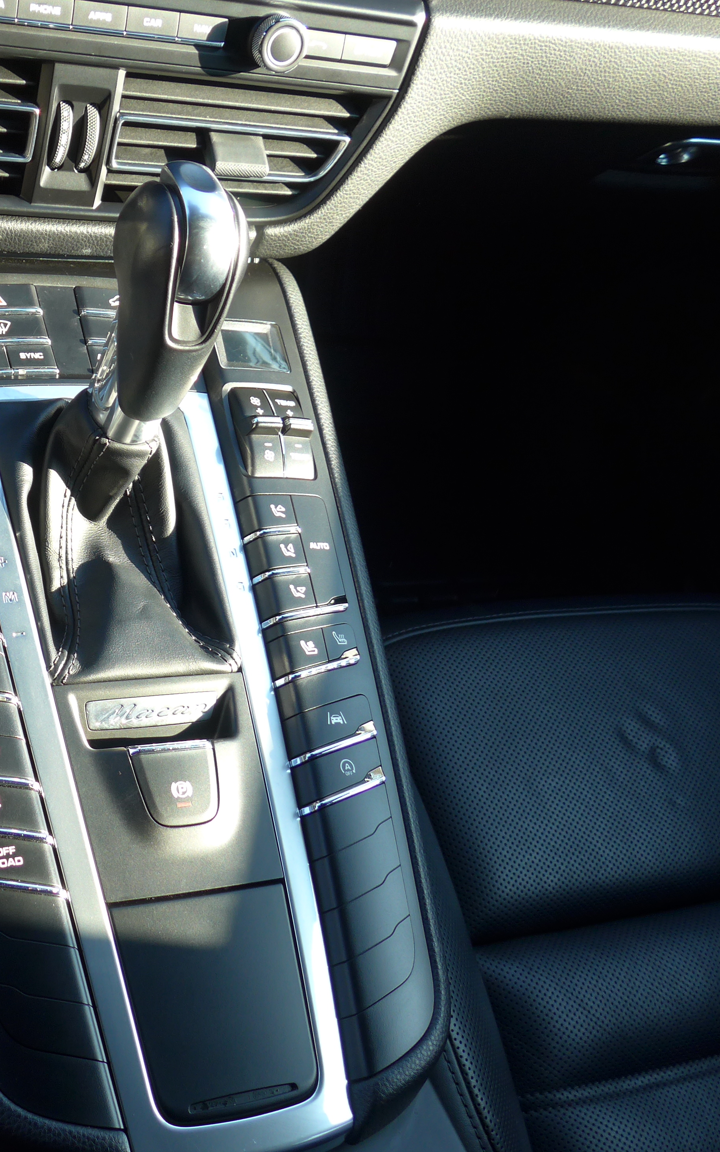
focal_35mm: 42
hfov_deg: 29.3
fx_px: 1319
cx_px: 69
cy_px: 572
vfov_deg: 47.2
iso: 80
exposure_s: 1/125
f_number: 2.2
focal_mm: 6
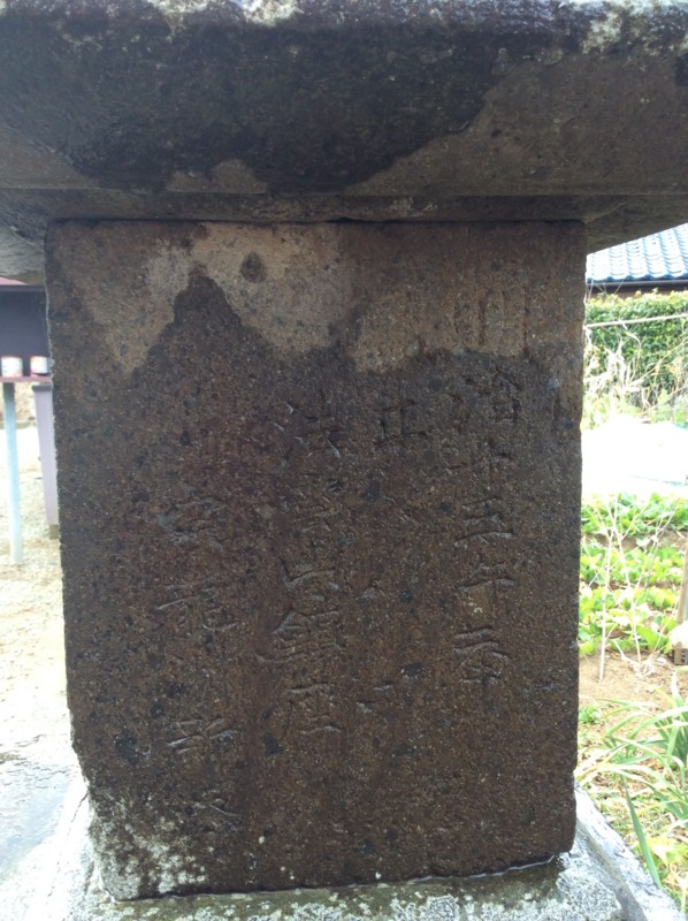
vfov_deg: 56.9
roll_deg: +1.0
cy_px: 460
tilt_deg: -7.3
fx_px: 850
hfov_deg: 44.1
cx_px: 344
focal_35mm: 32
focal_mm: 3.3
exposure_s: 1/60
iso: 40
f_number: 2.4
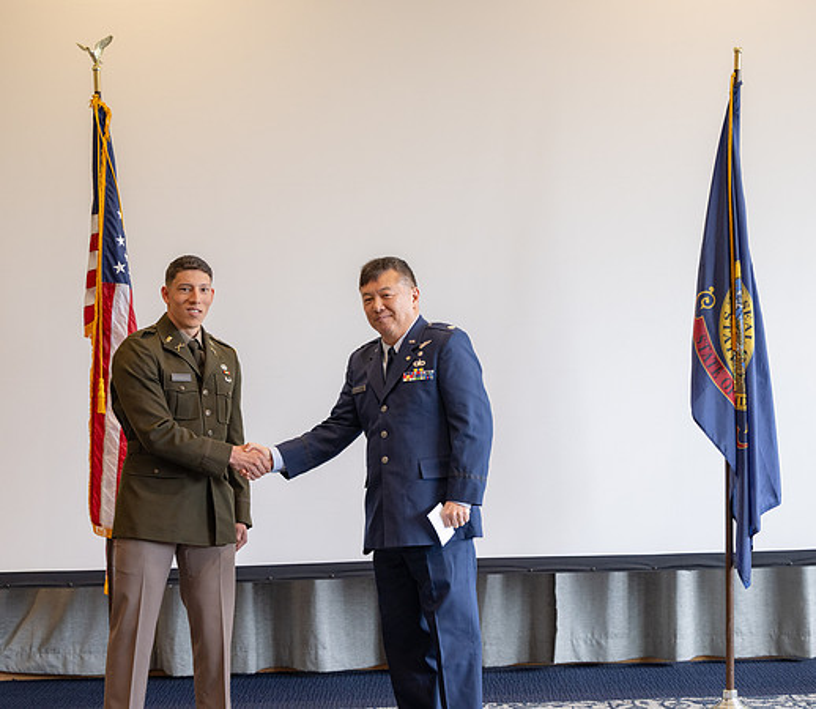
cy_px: 354
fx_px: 2067
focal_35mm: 83
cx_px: 458
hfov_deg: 22.3
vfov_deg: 19.5
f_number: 2.8
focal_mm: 70
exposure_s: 1/200
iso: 500
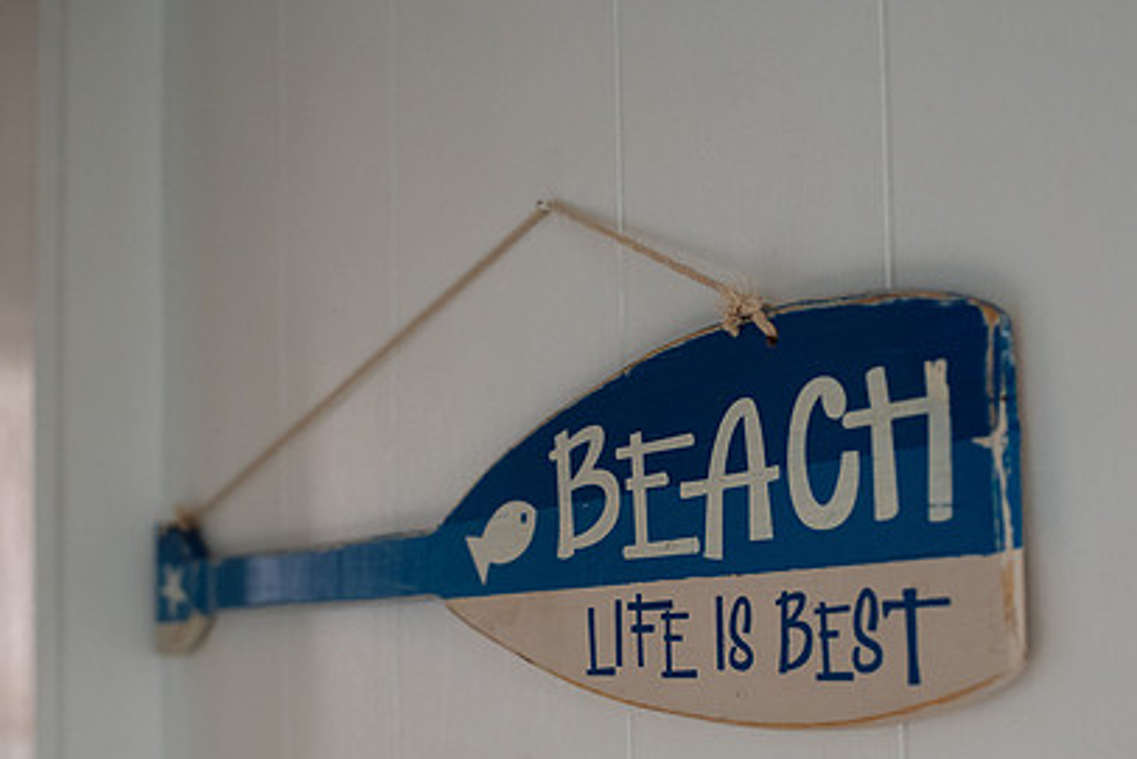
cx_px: 653
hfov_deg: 39.5
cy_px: 522
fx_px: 1580
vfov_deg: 26.8
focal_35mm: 50
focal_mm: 35
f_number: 2.8
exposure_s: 1/160
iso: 1600
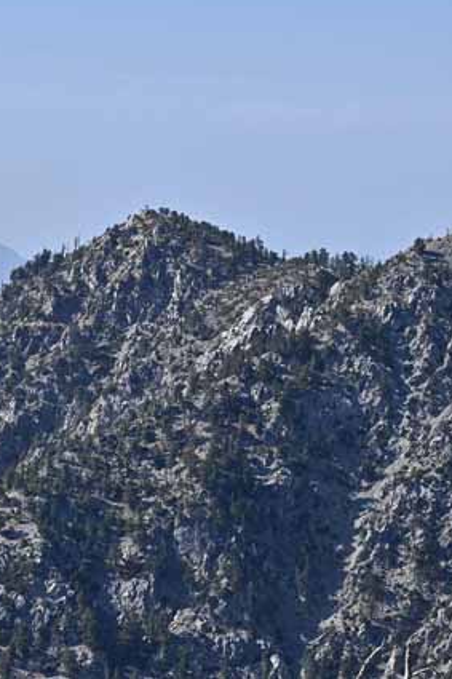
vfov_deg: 9.1
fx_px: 4259
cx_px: 155
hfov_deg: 6.1
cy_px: 254
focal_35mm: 226
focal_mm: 120
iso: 100
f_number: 6.3
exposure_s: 1/1000
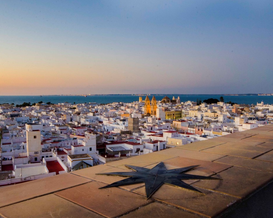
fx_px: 283
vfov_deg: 42.2
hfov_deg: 51.5
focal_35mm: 35
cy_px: 112
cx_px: 141
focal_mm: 20
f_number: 20
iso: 1000
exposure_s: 1
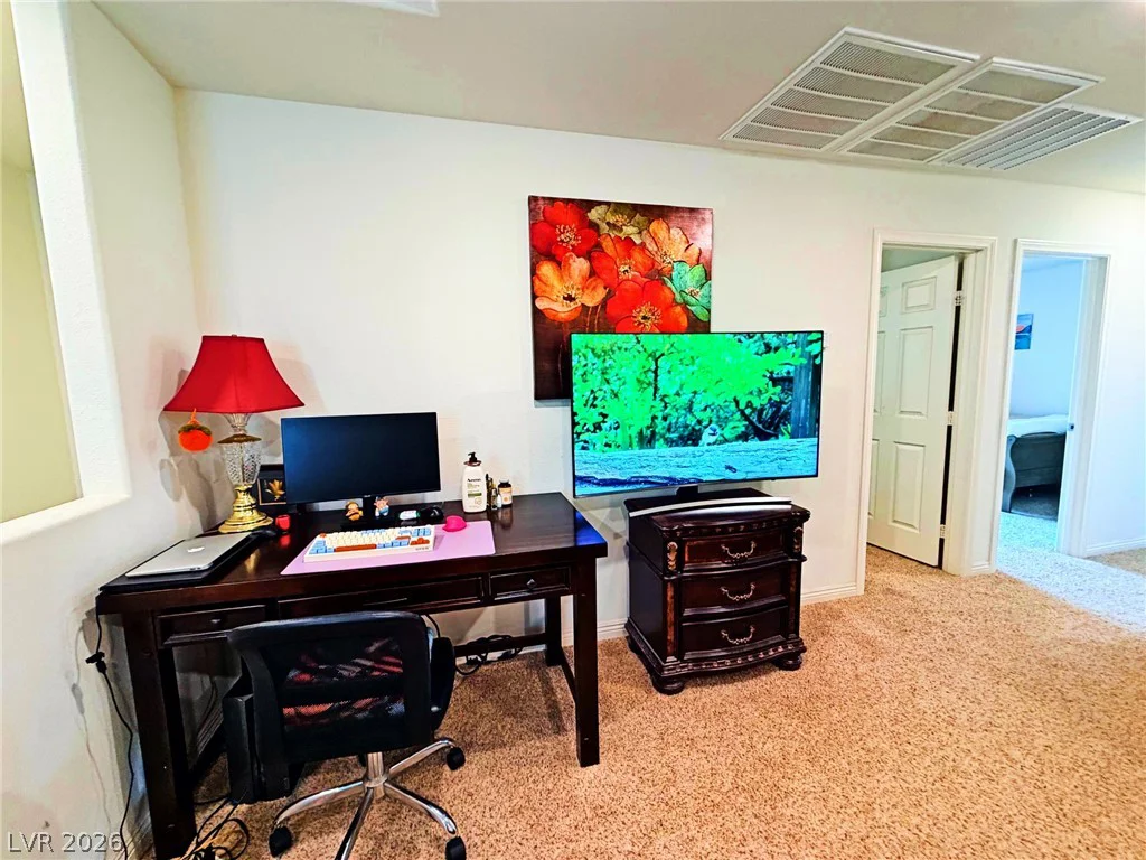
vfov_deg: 85.7
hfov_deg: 102.1
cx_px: 573
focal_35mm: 14
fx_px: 463
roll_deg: +1.8
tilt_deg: -7.4
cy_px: 430
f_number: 2.2
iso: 250
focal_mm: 2.22
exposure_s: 1/60
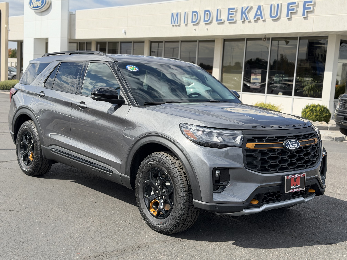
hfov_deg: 39.7
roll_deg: -3.6
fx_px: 481
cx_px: 174
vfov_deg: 30.3
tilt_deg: -6.0
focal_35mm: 48
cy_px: 130
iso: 100
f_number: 1.78
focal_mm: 6.76
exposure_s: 1/4098
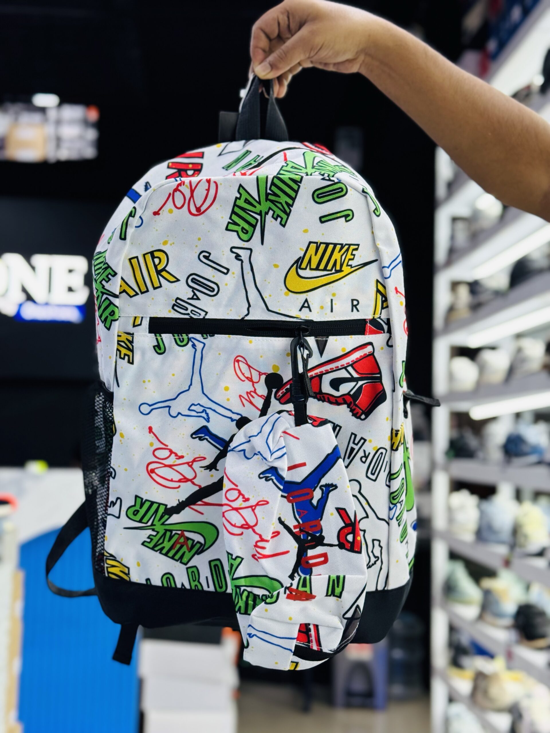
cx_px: 275
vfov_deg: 39.7
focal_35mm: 48
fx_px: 1017
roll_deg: -1.5
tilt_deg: +4.3
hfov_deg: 30.3
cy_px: 366
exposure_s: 1/108
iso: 64
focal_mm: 6.76
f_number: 1.78
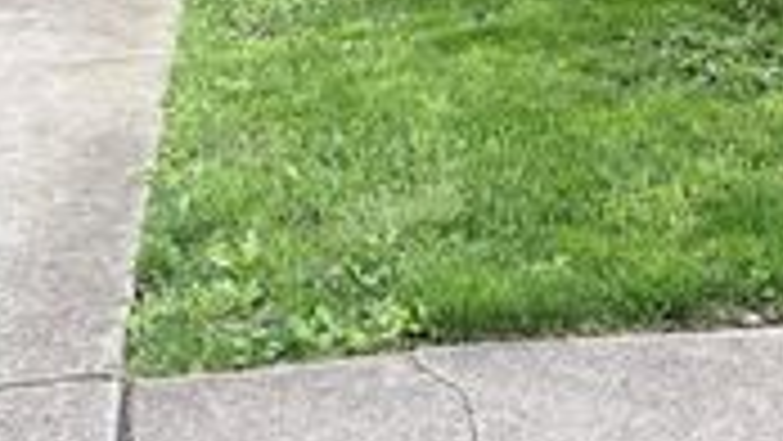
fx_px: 1558
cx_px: 459
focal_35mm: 75
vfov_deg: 14.3
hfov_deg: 28.2
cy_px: -340
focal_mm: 6.76
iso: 100
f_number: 1.78
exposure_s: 1/765
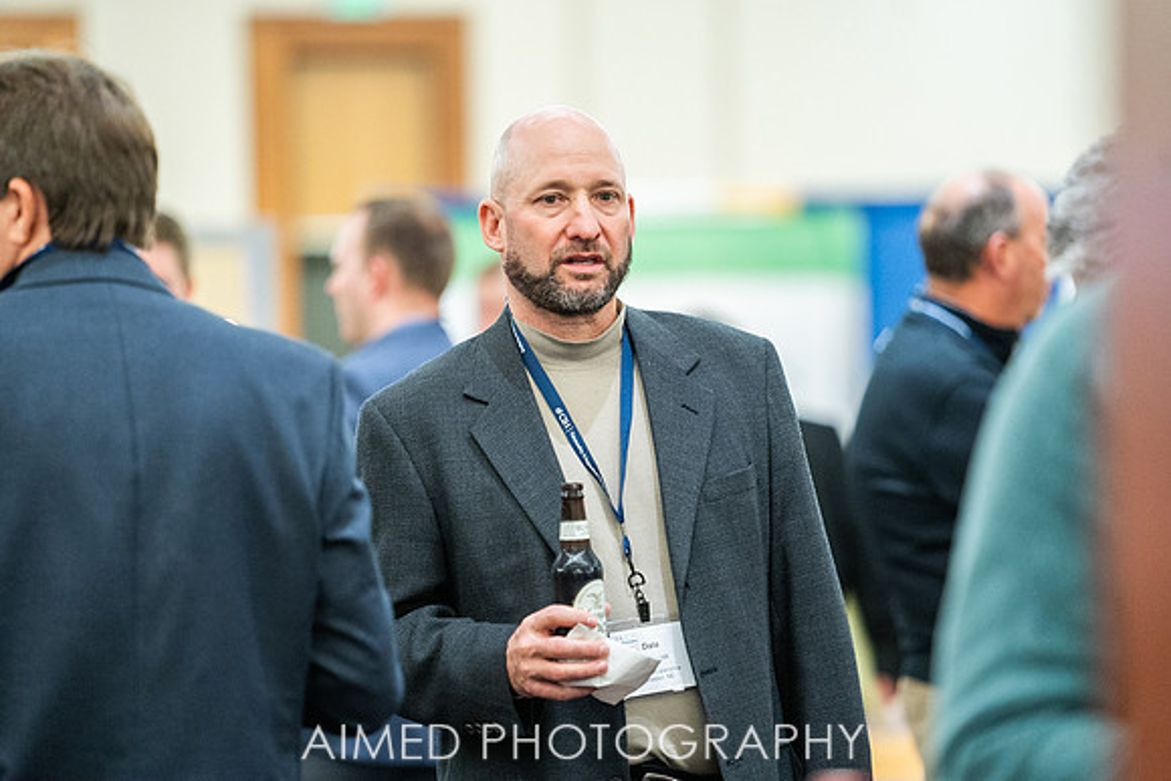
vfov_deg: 6.7
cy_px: 390
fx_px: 6723
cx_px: 586
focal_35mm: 207
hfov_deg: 10.0
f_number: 2.8
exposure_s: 1/160
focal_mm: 200
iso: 3200
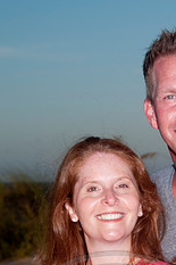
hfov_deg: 6.7
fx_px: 1491
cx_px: 163
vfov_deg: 10.1
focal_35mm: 203
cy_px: 215
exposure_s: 1/250
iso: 100
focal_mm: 70
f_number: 10
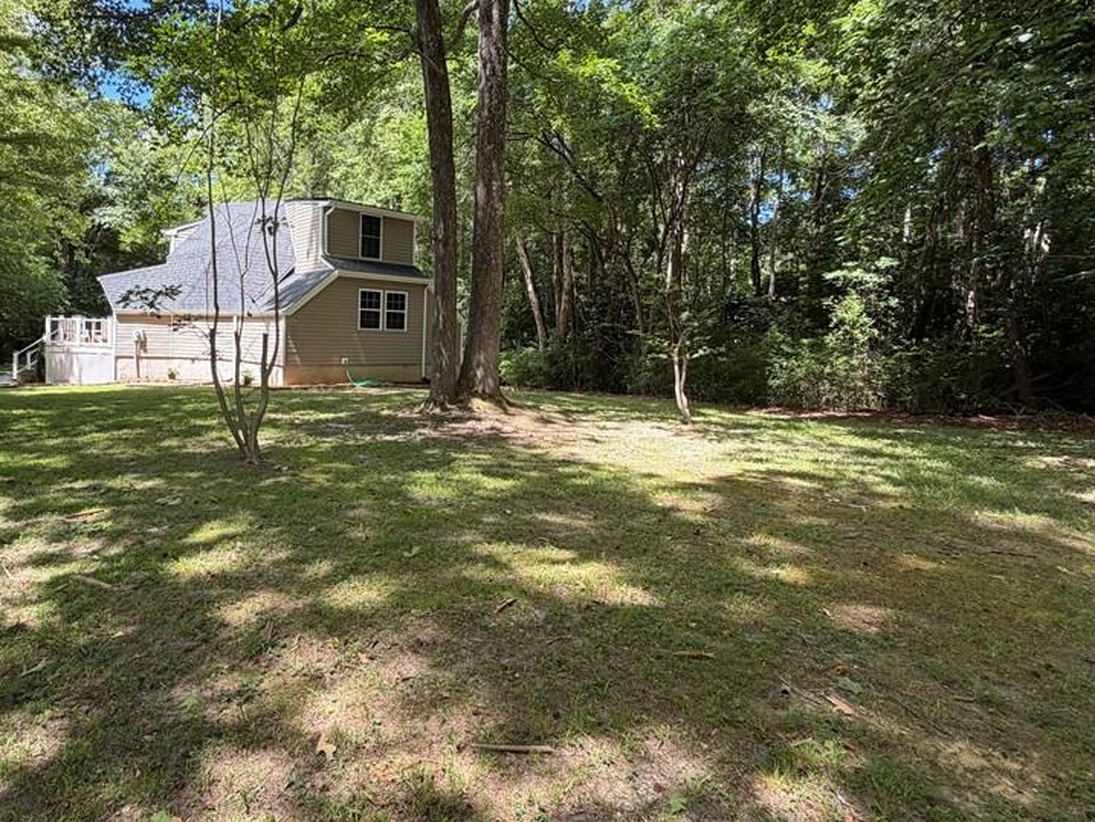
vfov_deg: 65.8
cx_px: 437
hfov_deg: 80.7
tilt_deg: -2.7
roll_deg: -1.8
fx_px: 633
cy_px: 362
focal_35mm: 20
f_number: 2.2
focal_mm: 2.22
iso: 50
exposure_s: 1/176
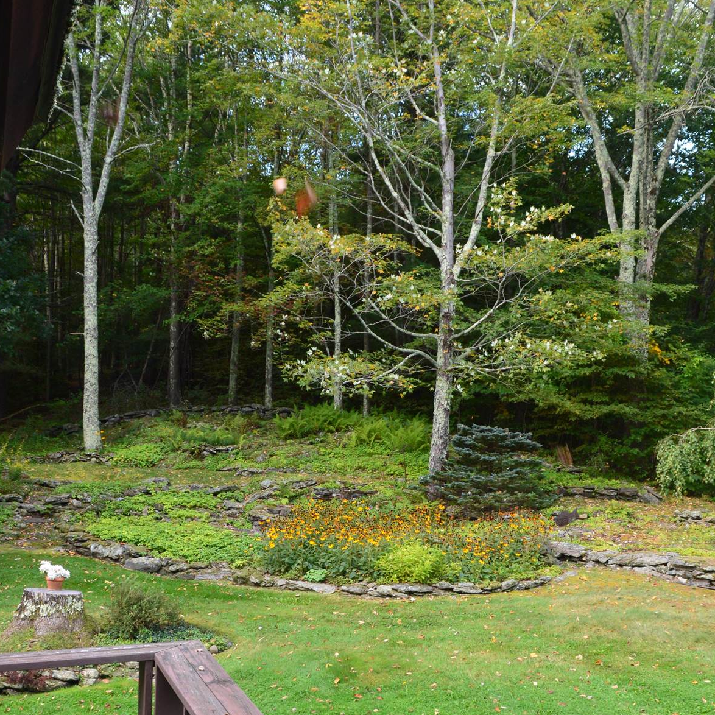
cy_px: 447
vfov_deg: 37.3
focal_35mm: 45
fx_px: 1052
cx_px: 372
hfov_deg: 37.5
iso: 400
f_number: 8
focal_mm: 18
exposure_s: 1/60
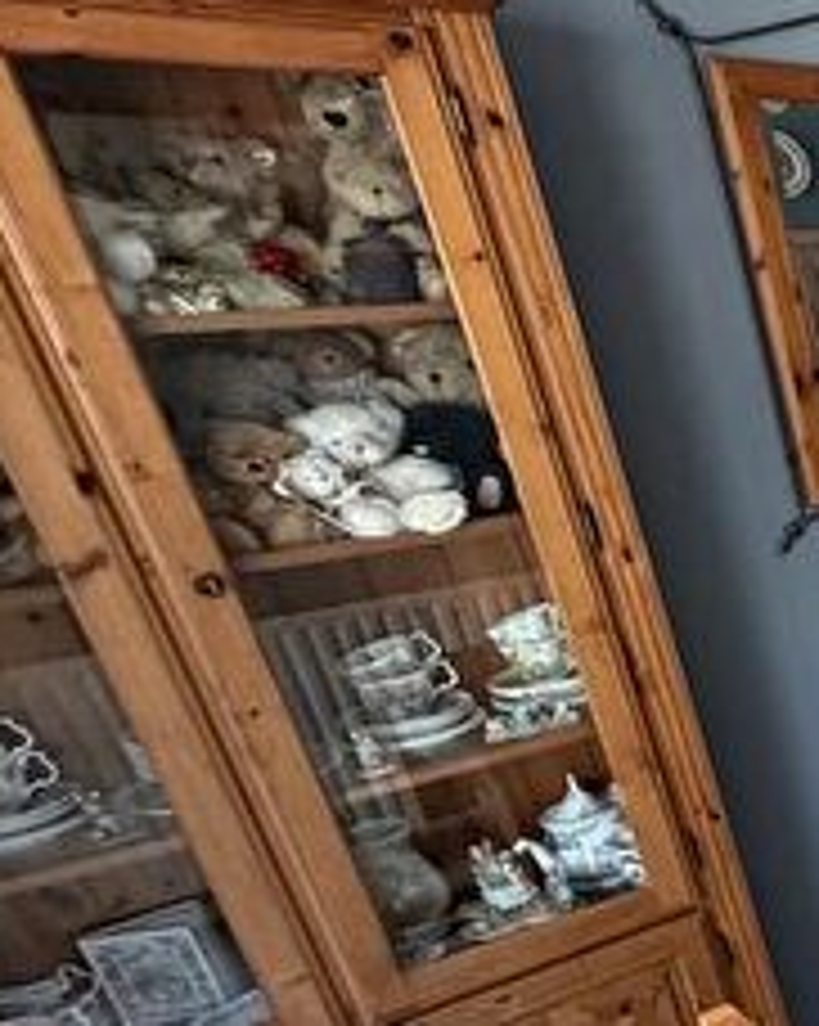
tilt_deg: -24.2
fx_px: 1274
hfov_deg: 20.5
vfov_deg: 42.5
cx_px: 1566
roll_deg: +1.7
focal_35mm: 42
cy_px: 772
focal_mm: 2.22
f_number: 2.2
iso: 320
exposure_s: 1/88
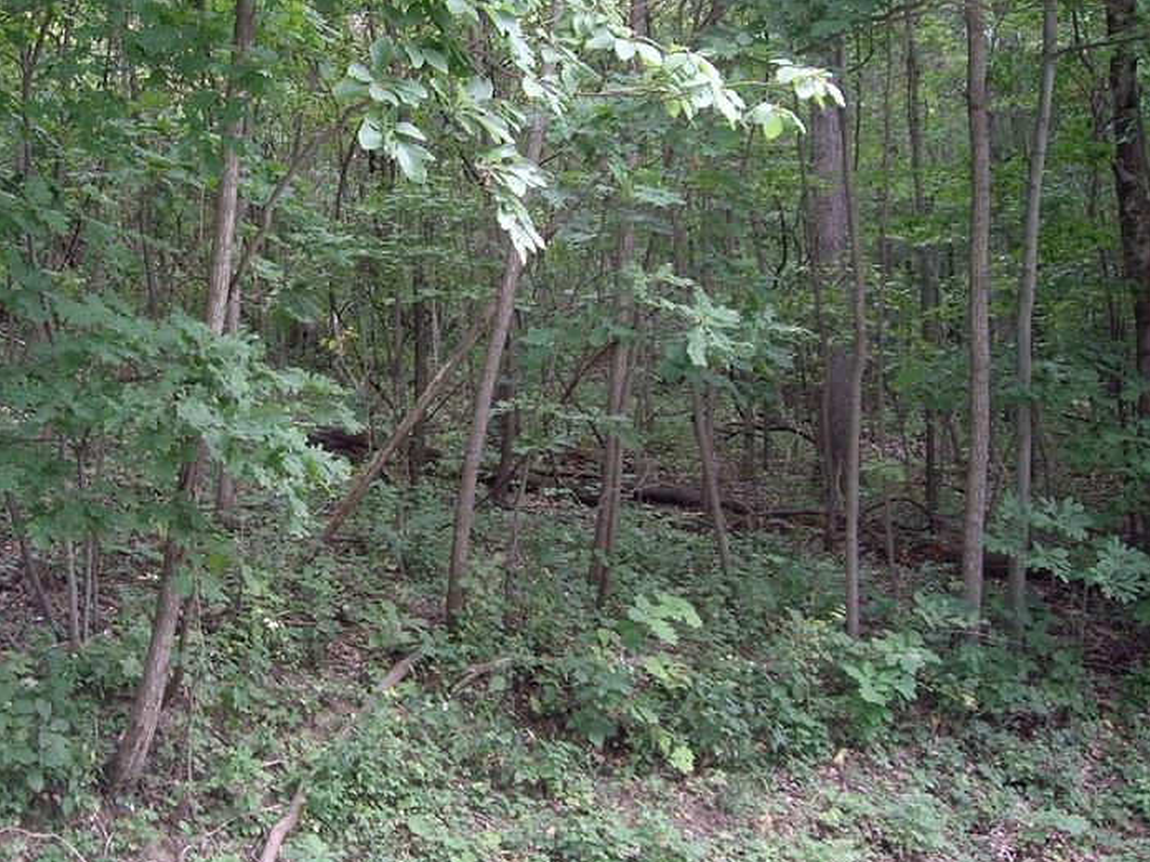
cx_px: 343
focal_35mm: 56
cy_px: 329
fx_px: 1860
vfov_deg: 26.0
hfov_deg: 33.9
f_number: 2.7
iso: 100
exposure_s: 1/50
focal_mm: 6.2
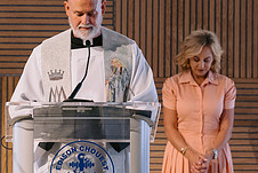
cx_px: 55
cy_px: 139
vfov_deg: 6.3
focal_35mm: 218
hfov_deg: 9.4
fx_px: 1563
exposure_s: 1/160
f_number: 2.8
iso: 800
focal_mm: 85
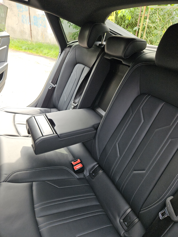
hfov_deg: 58.9
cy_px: 118
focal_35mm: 23
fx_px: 158
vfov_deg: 73.9
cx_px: 89
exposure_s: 1/180
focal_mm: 5.4
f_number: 1.8
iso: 80
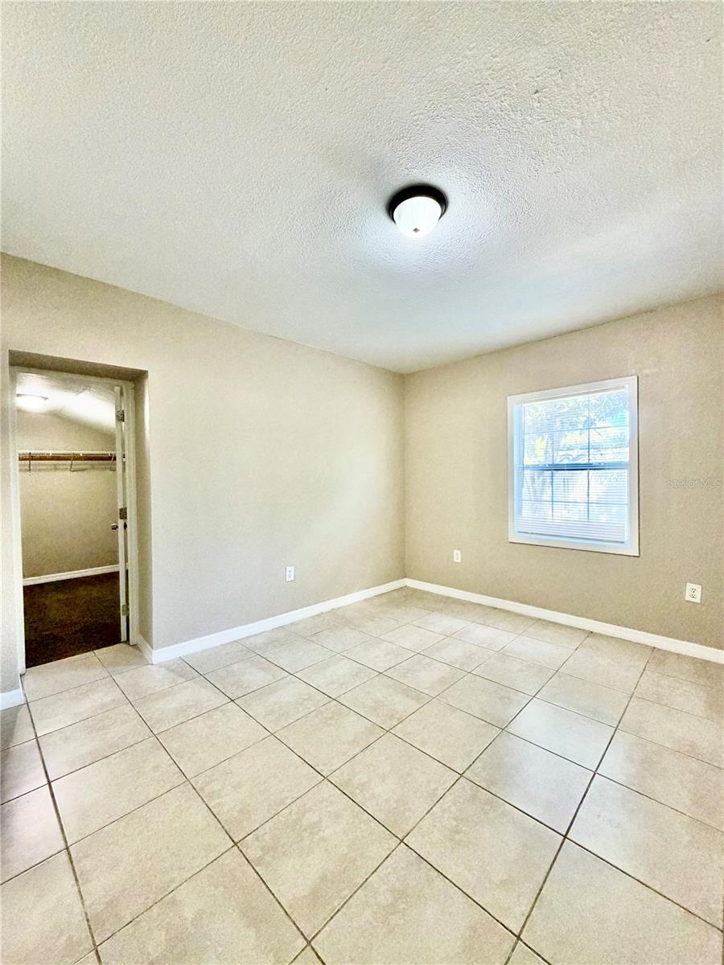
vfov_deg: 102.1
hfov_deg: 85.7
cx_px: 362
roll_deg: +0.7
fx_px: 390
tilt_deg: -0.8
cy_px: 482
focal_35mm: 14
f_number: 2.2
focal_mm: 2.22
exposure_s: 1/60
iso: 320
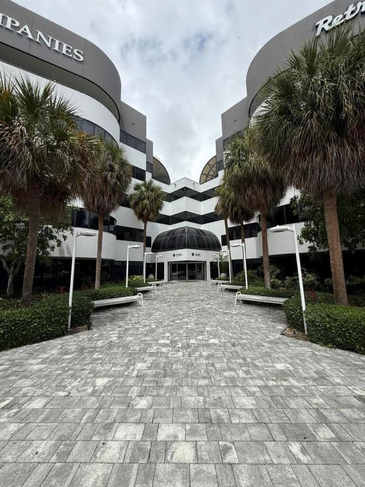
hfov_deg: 85.7
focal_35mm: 14
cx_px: 182
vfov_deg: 102.1
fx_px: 197
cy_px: 244
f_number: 2.2
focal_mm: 2.22
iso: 50
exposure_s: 1/2841
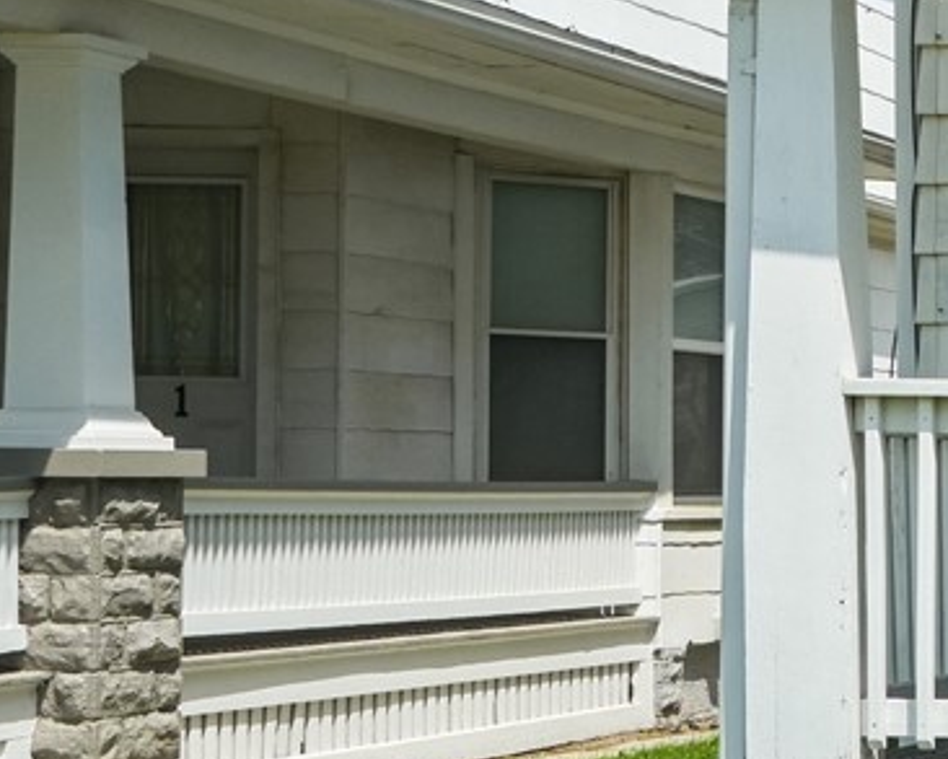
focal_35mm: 100
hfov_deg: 14.9
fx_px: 2806
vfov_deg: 14.9
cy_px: -120
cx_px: 2009
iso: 400
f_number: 10
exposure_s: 1/800
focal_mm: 23
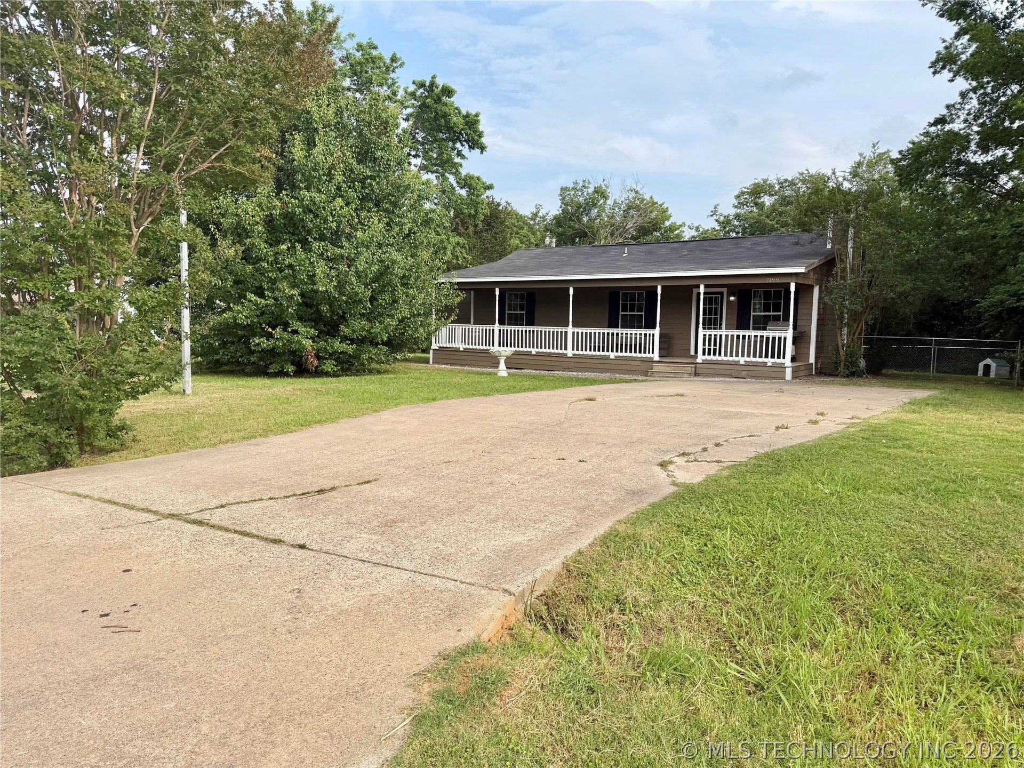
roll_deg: -0.7
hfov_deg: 71.6
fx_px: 710
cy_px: 384
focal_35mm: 24
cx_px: 512
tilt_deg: -4.7
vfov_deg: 56.8
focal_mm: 6.76
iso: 80
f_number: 1.78
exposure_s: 1/2445
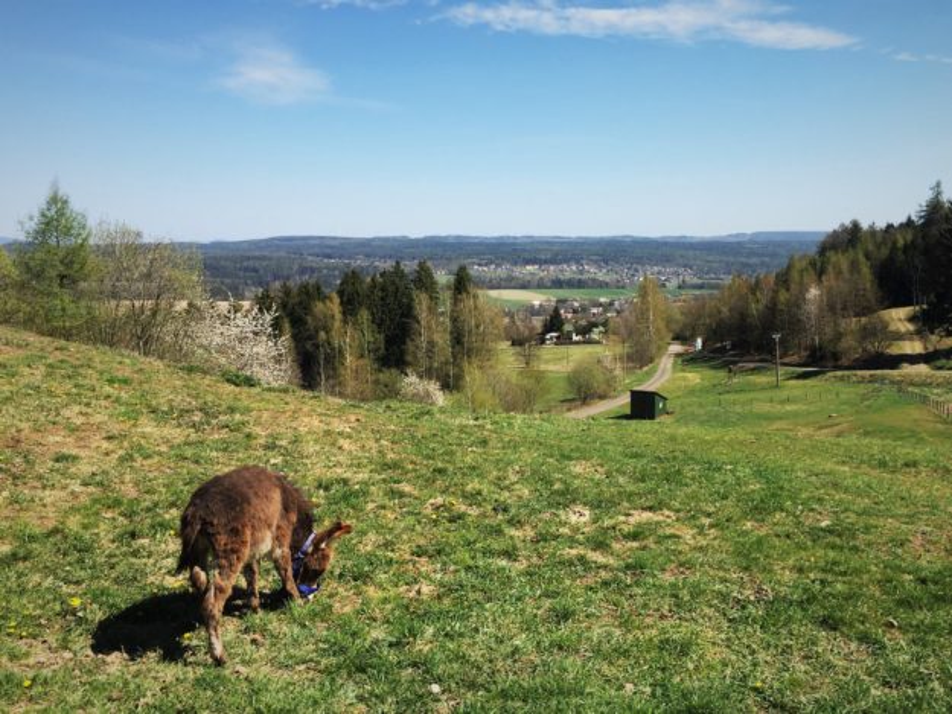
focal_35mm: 29
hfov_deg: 61.7
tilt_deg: -4.5
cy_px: 357
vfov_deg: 48.2
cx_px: 476
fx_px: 798
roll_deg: +0.3
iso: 32
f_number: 2.2
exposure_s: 1/1582
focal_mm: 4.15
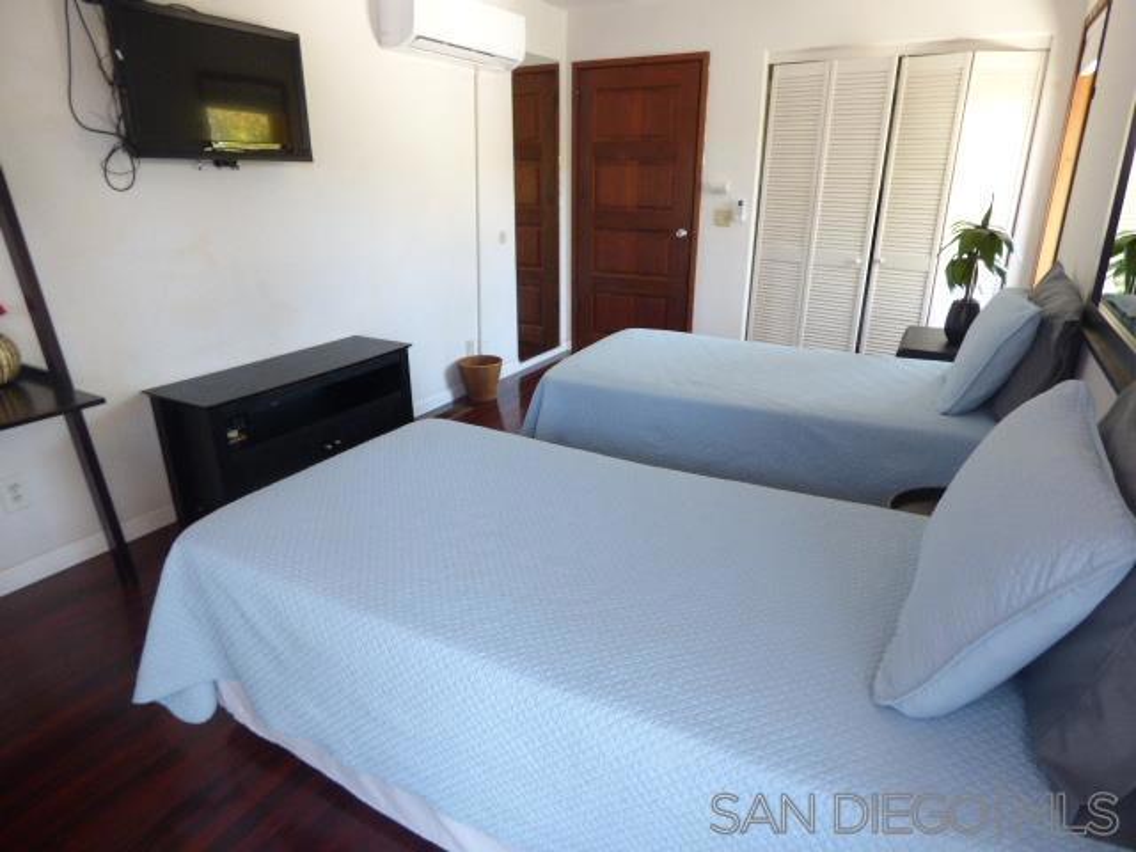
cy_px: 426
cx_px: 568
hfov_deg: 81.7
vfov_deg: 66.0
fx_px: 656
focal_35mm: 20
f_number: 2.8
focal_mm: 3.58
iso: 200
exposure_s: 1/25
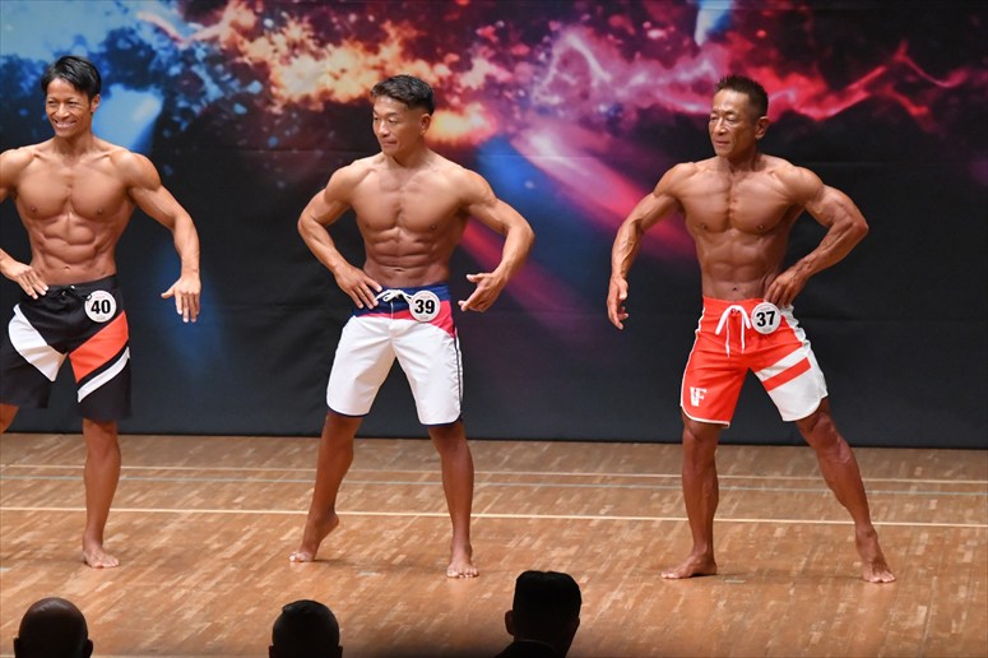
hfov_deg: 8.1
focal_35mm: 255
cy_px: 329
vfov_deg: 5.4
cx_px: 494
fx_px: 6995
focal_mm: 170
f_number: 5.6
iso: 8000
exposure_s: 1/400
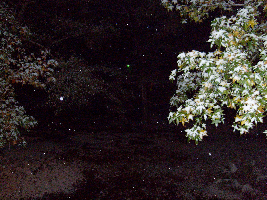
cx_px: 134
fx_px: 270
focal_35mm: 35
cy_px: 100
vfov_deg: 40.7
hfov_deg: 52.6
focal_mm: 5.8
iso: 400
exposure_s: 1/45
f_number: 2.8
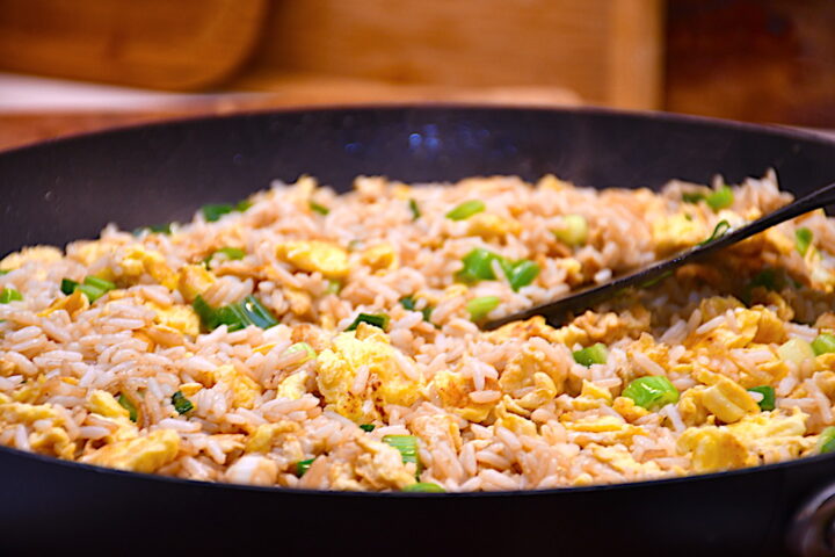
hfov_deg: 13.7
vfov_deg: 9.1
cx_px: 418
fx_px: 3479
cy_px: 278
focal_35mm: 150
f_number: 5.6
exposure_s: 1/60
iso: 560
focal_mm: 100
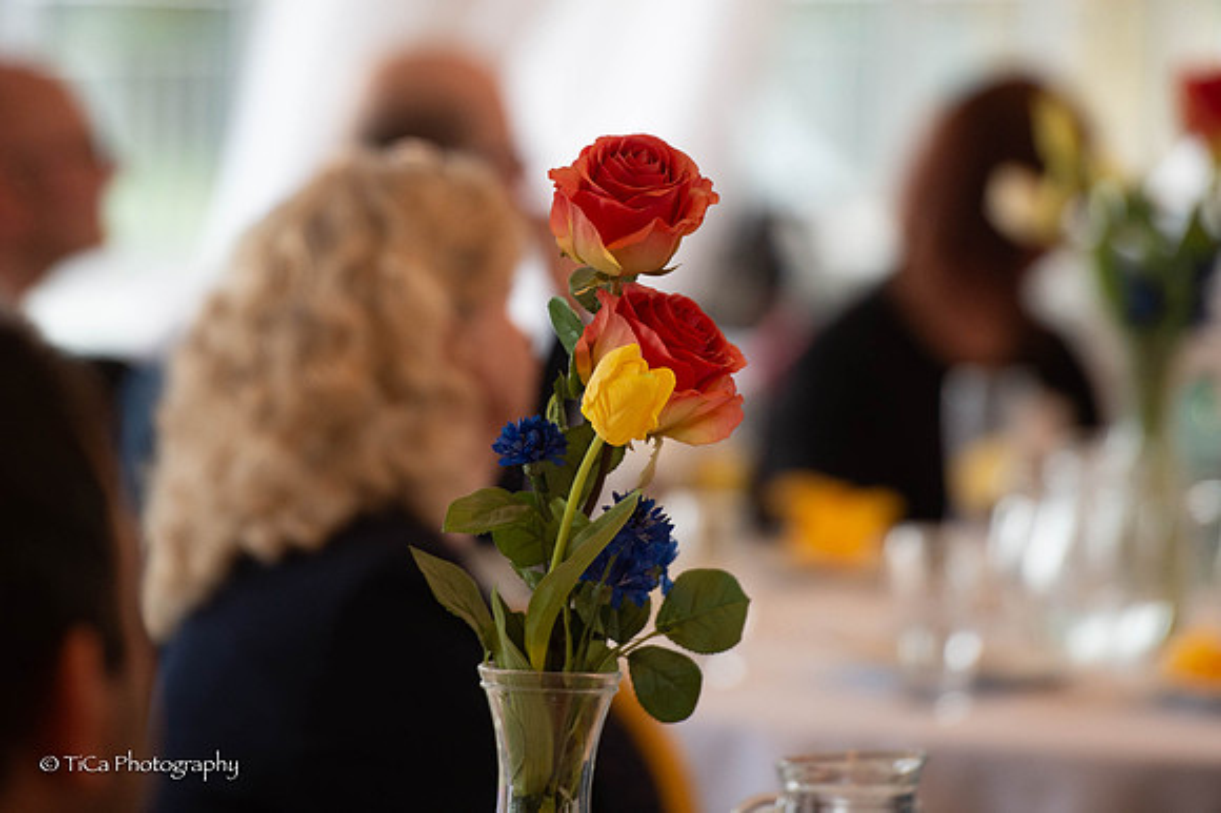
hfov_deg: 7.7
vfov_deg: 5.1
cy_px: 271
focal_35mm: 267
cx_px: 610
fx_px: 9042
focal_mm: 200
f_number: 2.8
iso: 1250
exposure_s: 1/80
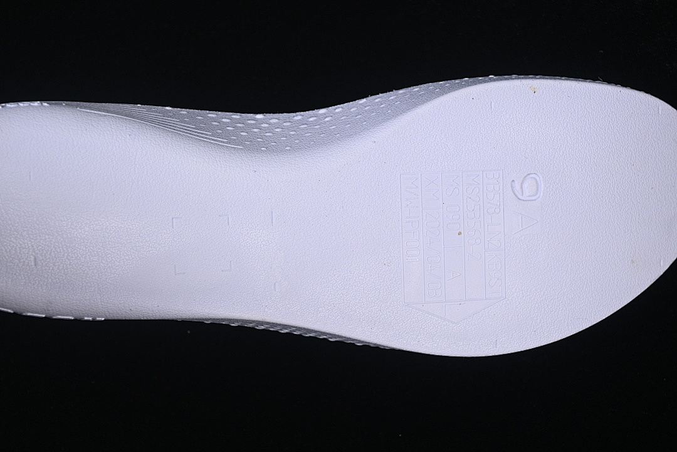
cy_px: 226
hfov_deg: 27.0
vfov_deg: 18.2
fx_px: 1410
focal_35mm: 75
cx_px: 338
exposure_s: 1/100
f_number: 7.1
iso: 160
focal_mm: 50
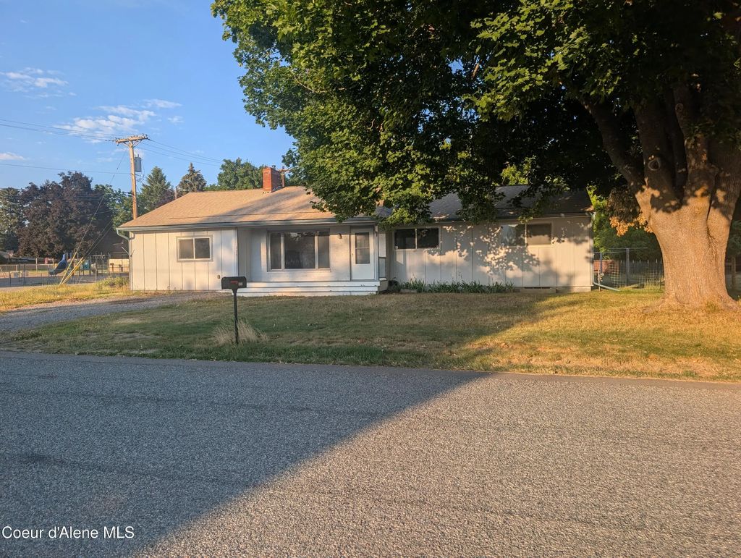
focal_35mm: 24
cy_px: 279
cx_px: 370
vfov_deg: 56.9
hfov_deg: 71.5
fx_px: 514
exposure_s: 1/760
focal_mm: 6.9
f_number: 1.68
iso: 23
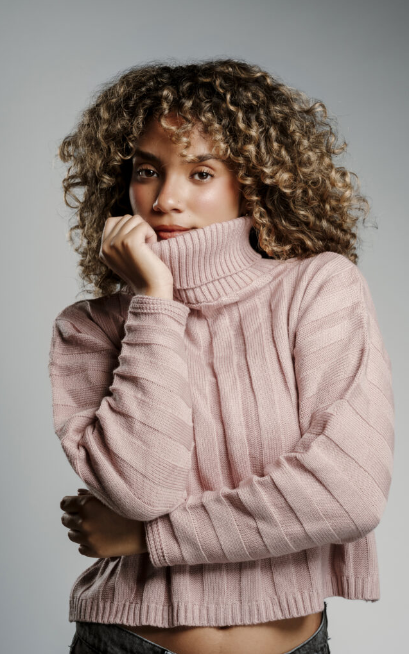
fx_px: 1551
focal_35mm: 87
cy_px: 327
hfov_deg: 15.0
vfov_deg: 23.8
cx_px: 202
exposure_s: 1/125
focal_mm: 56.6
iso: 250
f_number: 5.6
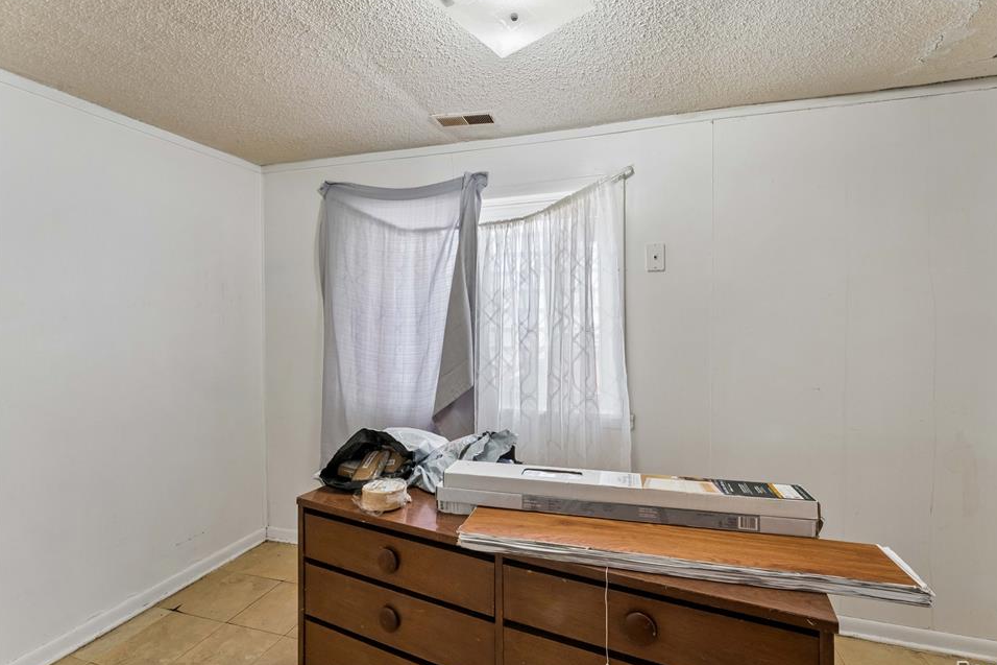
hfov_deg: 100.3
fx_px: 415
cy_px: 330
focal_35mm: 15
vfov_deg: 77.3
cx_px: 528
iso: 400
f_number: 14
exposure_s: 1/6
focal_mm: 14
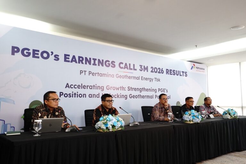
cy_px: 82
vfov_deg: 41.1
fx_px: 219
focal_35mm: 32
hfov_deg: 58.7
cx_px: 123
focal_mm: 32
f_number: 4
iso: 500
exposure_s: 1/30
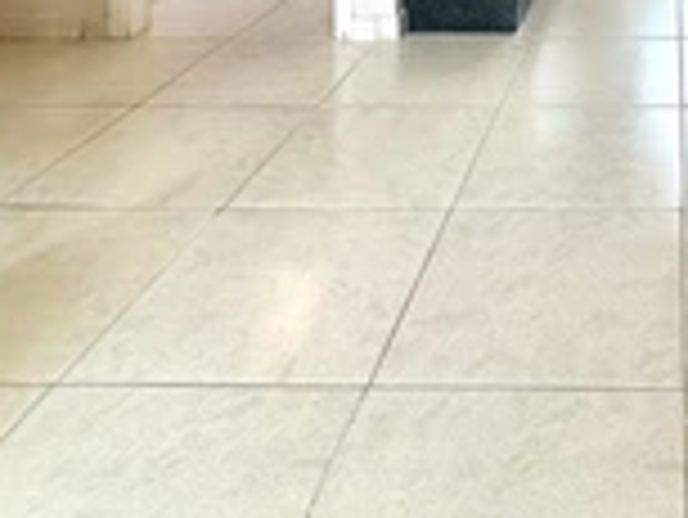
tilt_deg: +0.6
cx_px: 657
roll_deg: +1.0
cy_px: -279
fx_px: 875
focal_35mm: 44
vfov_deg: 24.6
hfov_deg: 38.9
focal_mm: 2.22
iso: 100
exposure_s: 1/120
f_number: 2.2
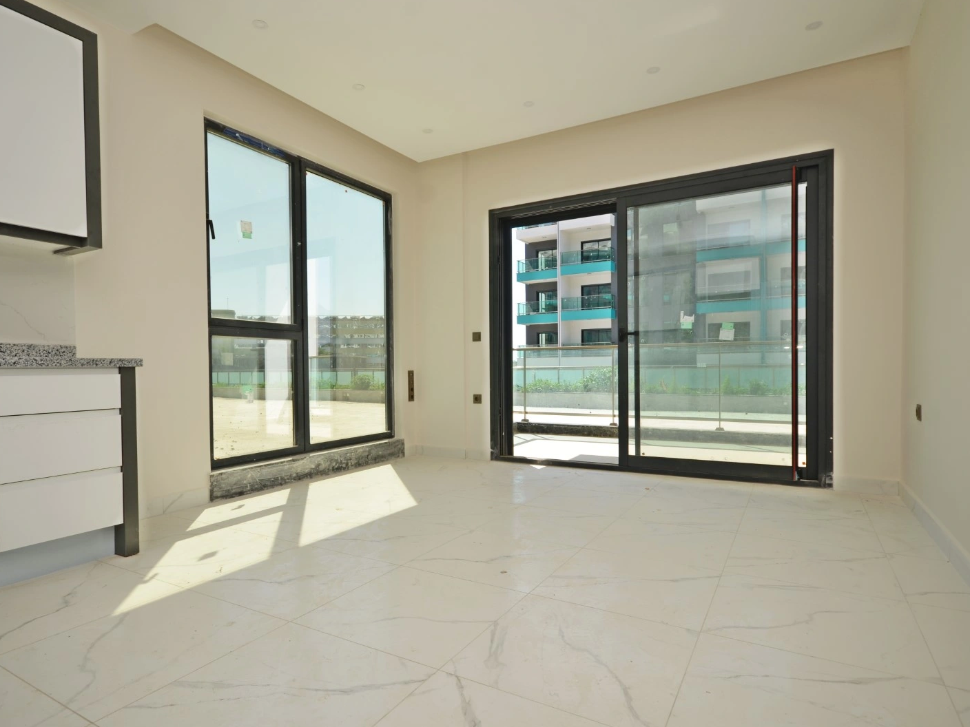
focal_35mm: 20
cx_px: 476
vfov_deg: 66.0
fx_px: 560
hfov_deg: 81.7
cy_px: 363
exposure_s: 1/200
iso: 100
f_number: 7.1
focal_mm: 12
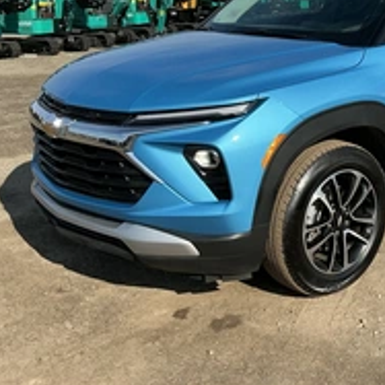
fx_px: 667
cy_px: 93
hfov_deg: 30.8
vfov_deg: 31.6
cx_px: 344
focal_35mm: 53
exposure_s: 1/1577
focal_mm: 3
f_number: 1.8
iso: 25
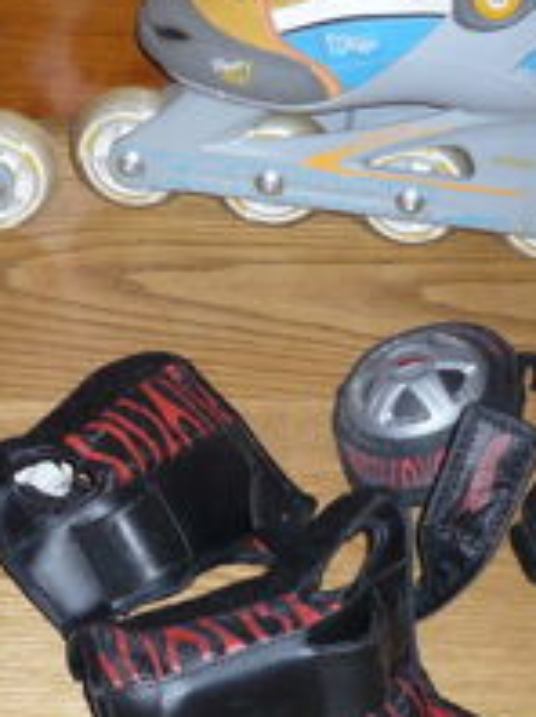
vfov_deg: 23.0
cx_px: 109
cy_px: 311
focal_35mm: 85
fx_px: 1759
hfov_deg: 17.2
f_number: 2.8
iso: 100
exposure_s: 1/30
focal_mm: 5.8
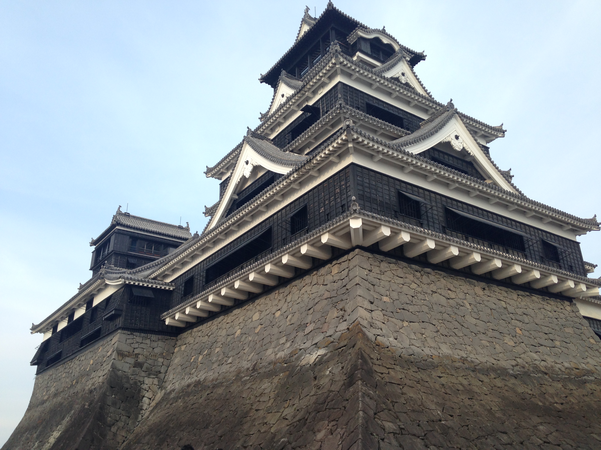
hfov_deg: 55.4
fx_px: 573
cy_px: 225
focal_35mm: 33
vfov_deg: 42.9
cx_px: 300
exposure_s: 1/390
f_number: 2.4
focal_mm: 4.12
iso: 50
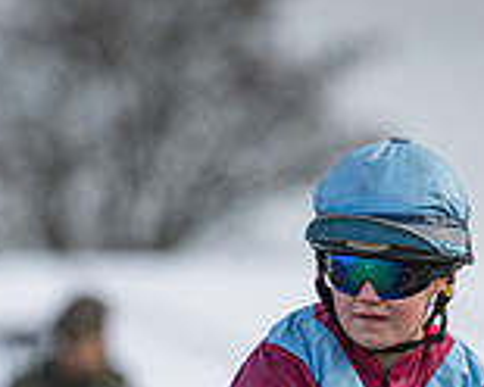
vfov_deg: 0.9
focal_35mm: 1634
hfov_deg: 1.2
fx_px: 23406
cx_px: 201
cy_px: 693
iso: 400
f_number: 5
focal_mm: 400
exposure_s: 1/1250
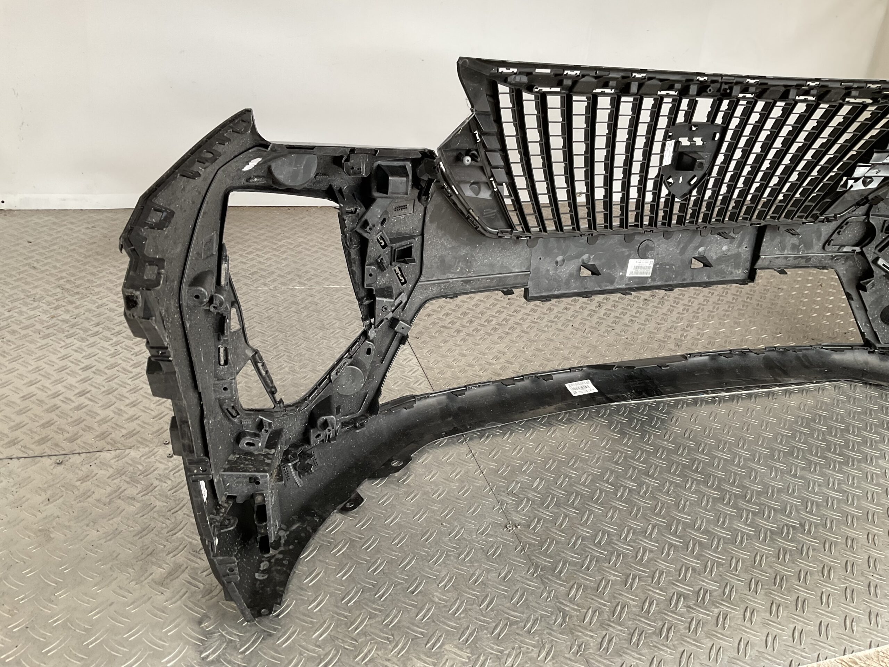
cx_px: 444
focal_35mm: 29
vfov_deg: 48.2
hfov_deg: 61.7
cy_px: 334
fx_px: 745
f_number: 1.8
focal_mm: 3
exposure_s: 1/50
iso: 40
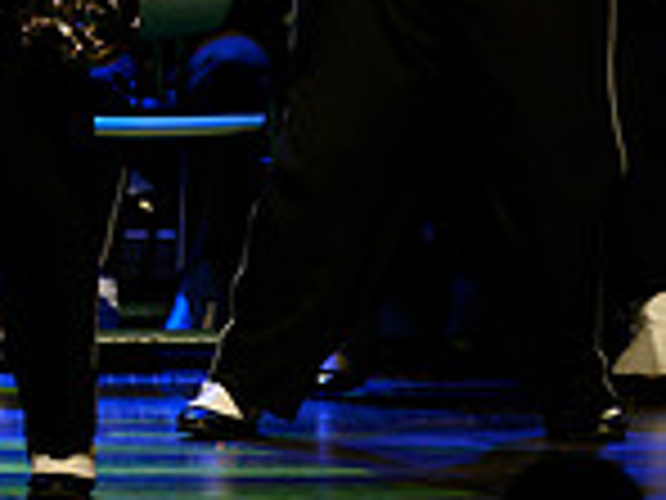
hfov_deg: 2.3
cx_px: 274
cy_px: -495
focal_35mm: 878
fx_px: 16892
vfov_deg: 1.7
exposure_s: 1/500
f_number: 4
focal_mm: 300
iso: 5000
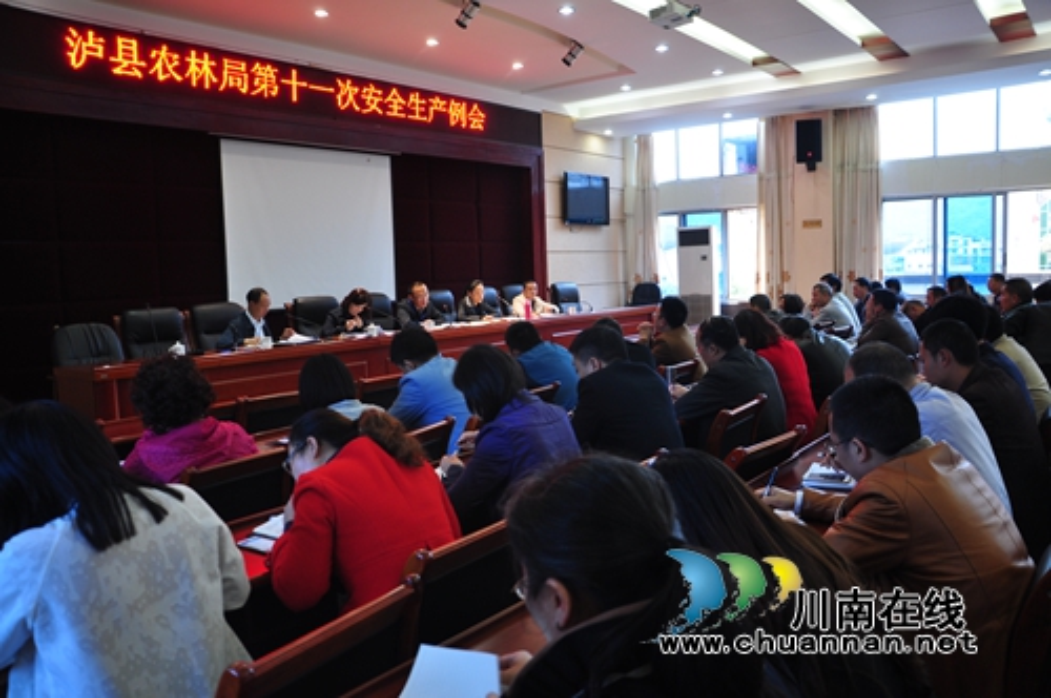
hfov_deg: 67.4
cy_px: 349
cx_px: 526
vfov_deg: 47.8
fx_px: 787
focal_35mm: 27
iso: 280
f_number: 3.5
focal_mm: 18
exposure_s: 1/30
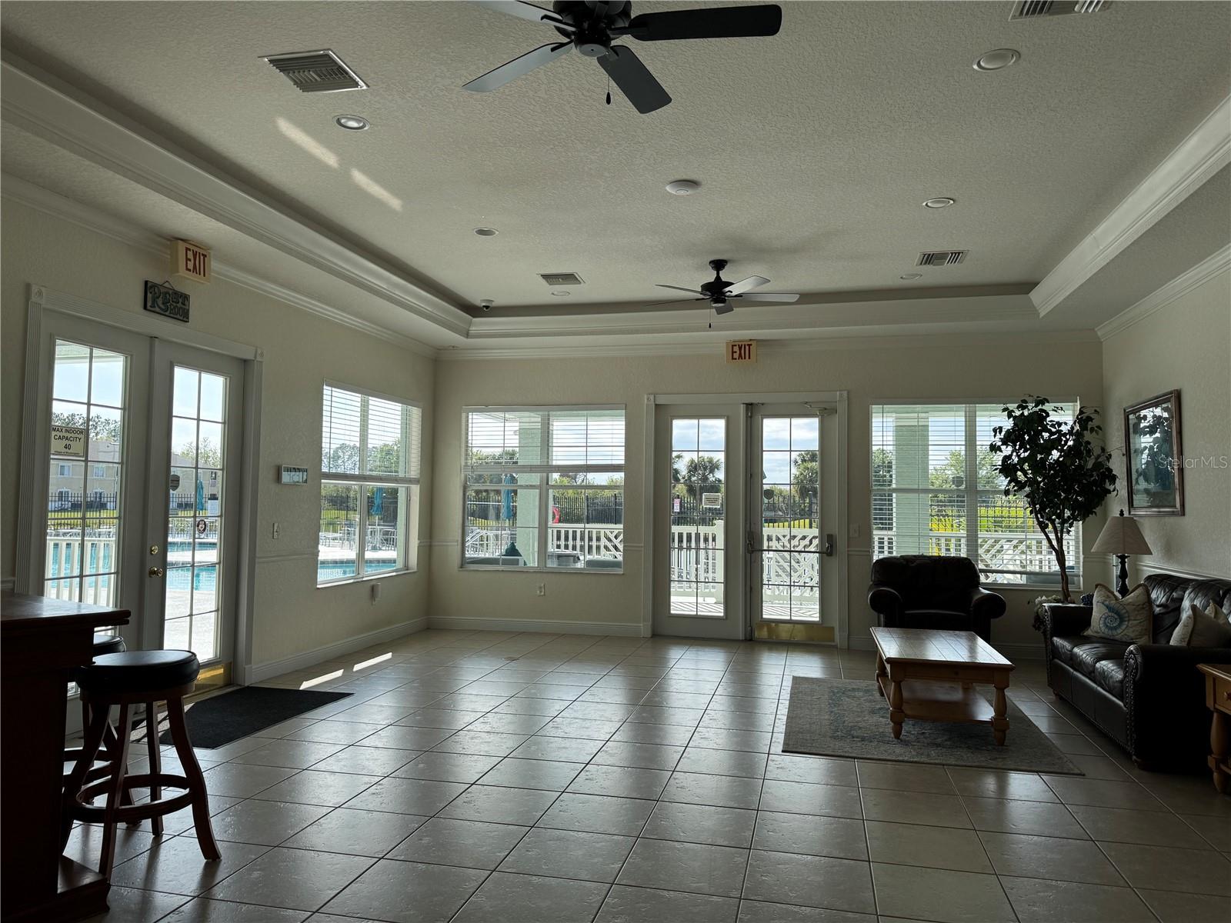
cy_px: 462
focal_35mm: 24
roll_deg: -0.5
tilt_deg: +3.9
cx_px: 616
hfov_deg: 71.6
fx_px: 853
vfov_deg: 56.8
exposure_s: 1/1678
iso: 80
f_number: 1.78
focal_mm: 6.76
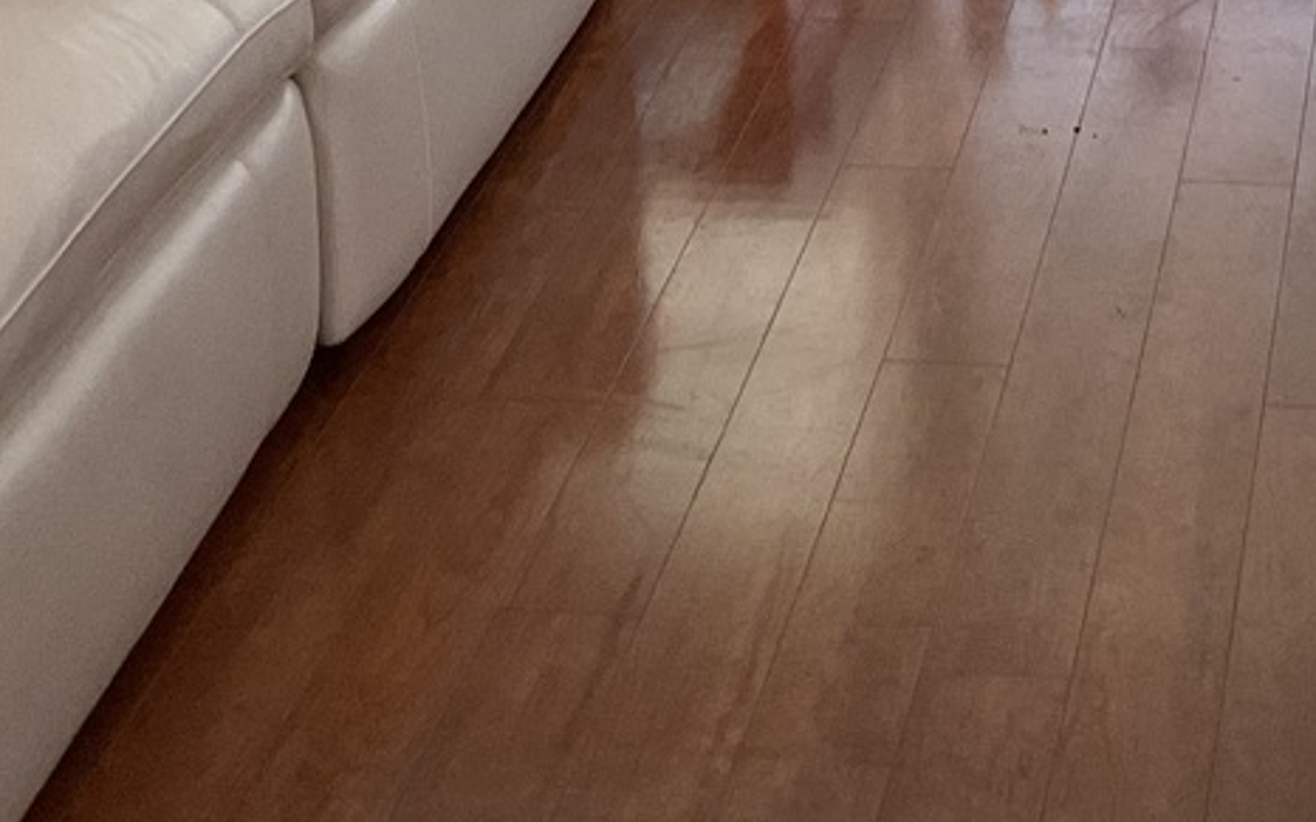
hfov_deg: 21.6
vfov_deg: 12.7
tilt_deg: -13.7
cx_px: 1067
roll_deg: +1.1
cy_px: -590
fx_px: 3406
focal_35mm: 95
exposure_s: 1/60
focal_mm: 3
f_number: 1.8
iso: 64
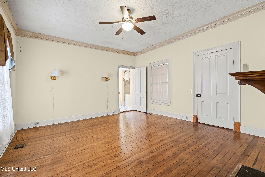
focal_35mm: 16
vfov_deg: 73.7
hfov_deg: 96.7
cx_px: 132
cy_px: 88
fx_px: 118
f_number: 9
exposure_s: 1
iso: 1000
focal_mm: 16
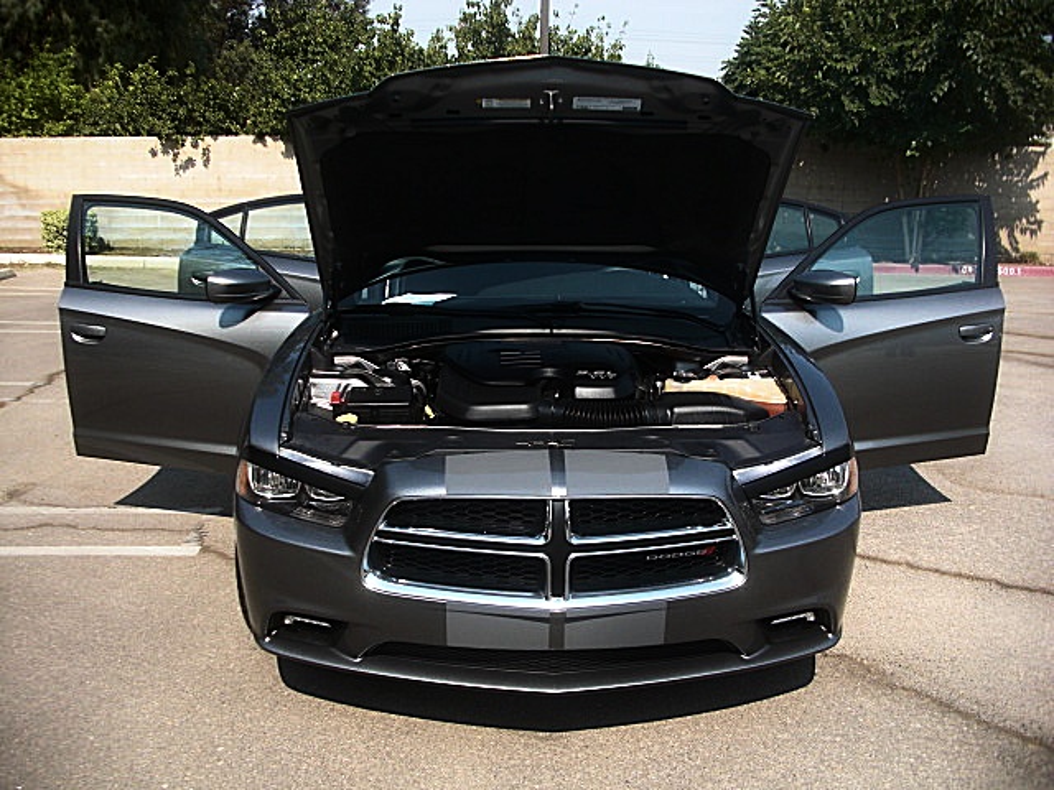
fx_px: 1096
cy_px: 395
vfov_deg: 39.7
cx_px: 527
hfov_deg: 51.4
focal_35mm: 36
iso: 50
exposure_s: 1/500
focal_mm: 6.3
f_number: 2.8
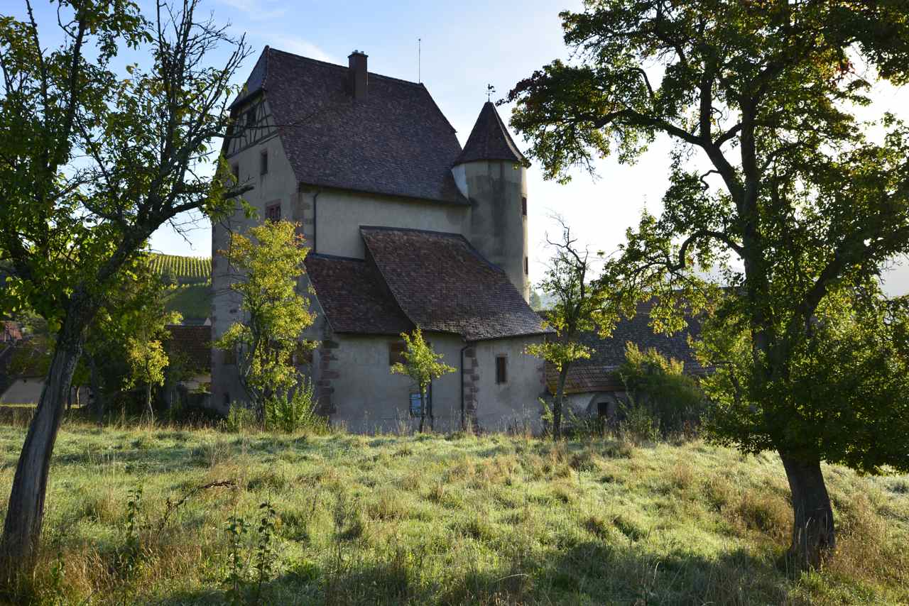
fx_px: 859
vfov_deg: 38.9
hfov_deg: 55.8
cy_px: 303
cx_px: 454
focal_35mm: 34
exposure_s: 1/125
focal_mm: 34
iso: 200
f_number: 11
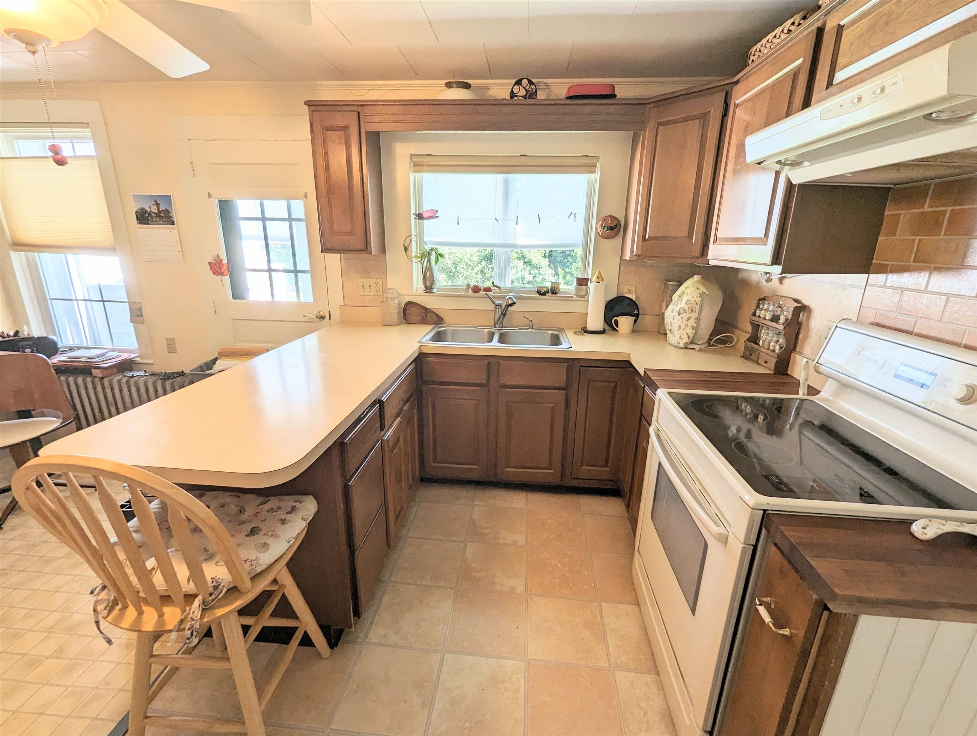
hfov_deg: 106.1
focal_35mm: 13
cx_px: 488
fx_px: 367
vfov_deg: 90.1
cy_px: 368
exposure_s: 1/120
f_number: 2.2
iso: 79
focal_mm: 1.95
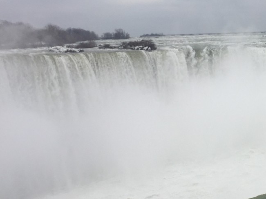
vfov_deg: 25.6
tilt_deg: -8.1
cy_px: 96
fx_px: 438
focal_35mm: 57
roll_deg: +1.0
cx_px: 255
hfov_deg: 31.6
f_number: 2.2
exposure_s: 1/449
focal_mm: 4.15
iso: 32
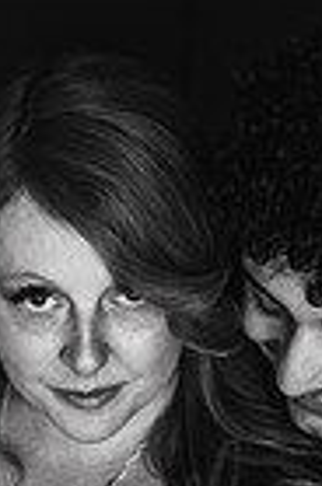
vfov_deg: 12.5
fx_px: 2184
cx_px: 138
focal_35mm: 162
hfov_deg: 8.4
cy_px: 517
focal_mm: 50
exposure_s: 1/160
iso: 200
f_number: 2.8
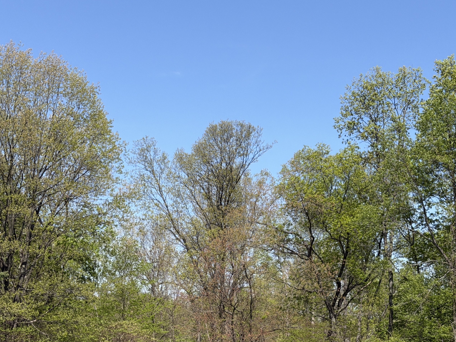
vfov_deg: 19.3
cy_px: 249
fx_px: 1001
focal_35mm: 76
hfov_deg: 25.6
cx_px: 261
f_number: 1.78
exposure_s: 1/3704
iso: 64
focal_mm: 6.76
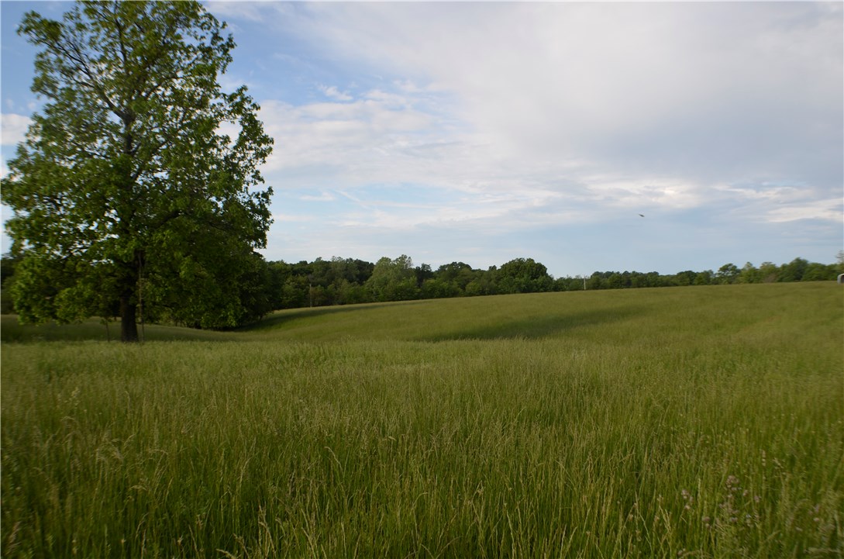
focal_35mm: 33
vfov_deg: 39.8
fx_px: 772
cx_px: 422
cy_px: 280
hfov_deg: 57.3
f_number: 7.1
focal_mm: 22
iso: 100
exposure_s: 1/200
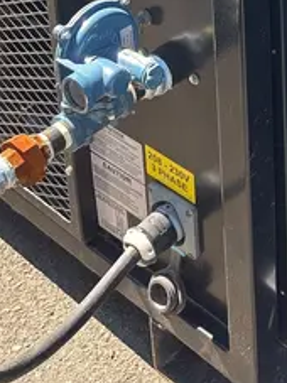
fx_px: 929
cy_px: -138
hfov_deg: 17.5
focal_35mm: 84
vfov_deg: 20.8
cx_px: 204
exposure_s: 1/428
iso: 50
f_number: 1.6
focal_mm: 5.96
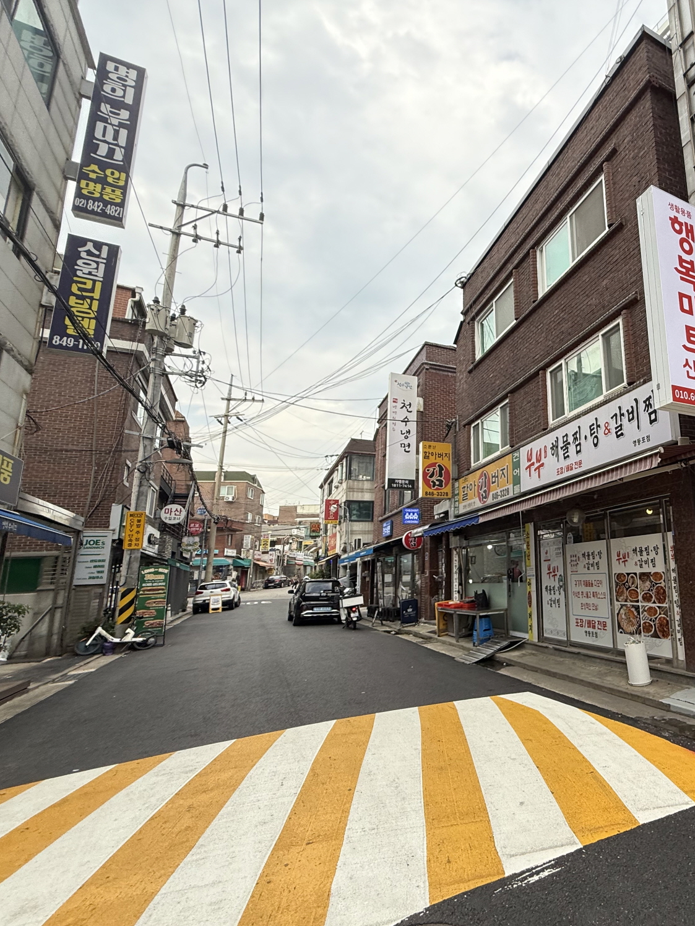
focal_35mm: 19
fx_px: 509
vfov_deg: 84.7
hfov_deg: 62.2
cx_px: 568
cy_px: 466
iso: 64
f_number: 2.2
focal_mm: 2.22
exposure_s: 1/502
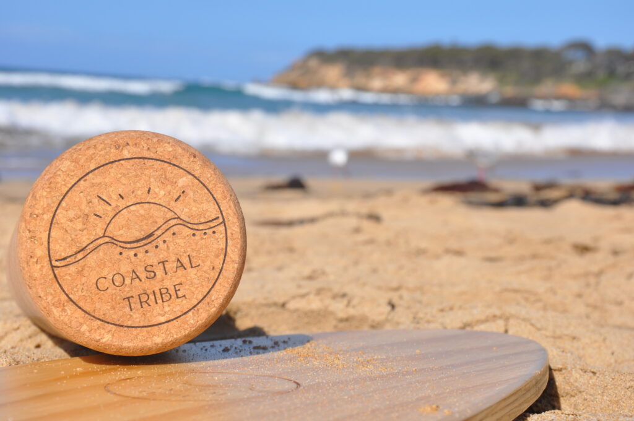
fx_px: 1319
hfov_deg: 27.0
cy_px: 210
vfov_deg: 18.1
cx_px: 317
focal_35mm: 75
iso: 200
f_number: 10
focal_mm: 50
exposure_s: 1/400
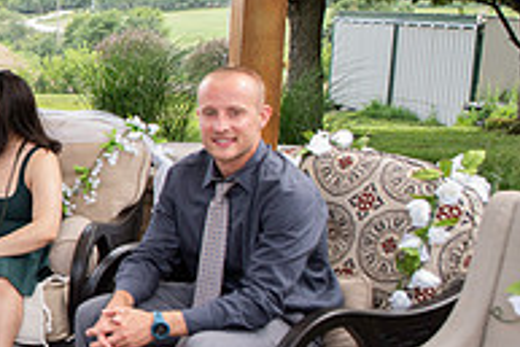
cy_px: 187
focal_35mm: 72
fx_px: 1041
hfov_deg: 23.1
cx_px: -245
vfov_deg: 19.0
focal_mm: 24
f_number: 4
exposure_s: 1/200
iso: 500
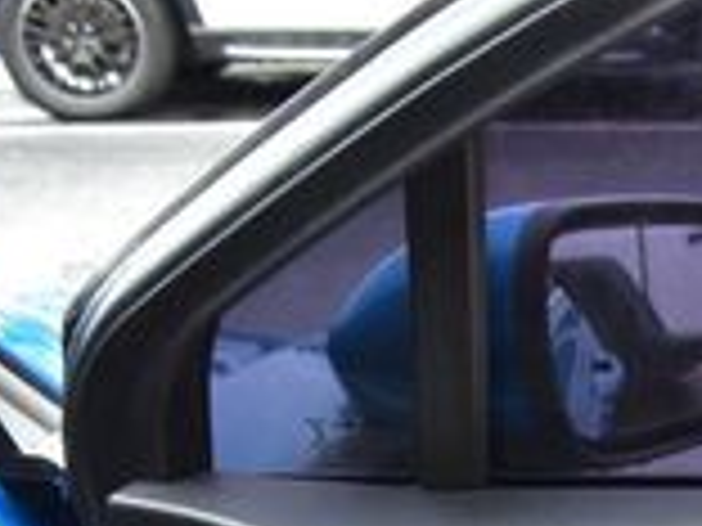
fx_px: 2393
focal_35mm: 118
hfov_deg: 15.0
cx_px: 1156
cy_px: 908
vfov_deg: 11.7
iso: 400
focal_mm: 20
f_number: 7.1
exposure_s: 1/40
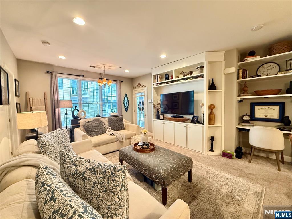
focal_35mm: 14
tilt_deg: -2.6
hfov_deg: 102.1
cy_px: 110
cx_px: 146
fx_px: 118
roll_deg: +0.6
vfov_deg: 85.7
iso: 640
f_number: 2.2
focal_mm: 2.22
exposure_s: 1/60
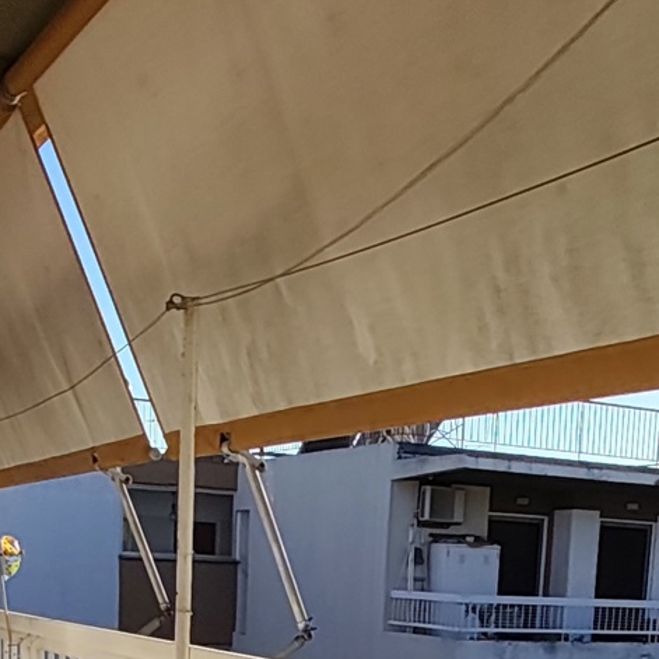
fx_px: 1163
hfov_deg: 31.6
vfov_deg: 27.9
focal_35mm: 54
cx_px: 326
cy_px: 782
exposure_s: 1/1600
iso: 50
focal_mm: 1.67
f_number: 2.2
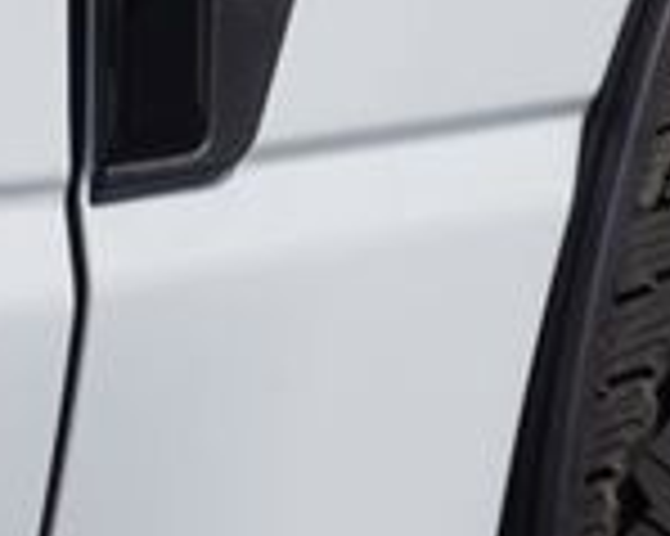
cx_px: 477
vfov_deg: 7.5
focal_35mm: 203
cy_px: -230
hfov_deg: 9.5
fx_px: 4027
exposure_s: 1/250
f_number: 8
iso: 100
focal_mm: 21
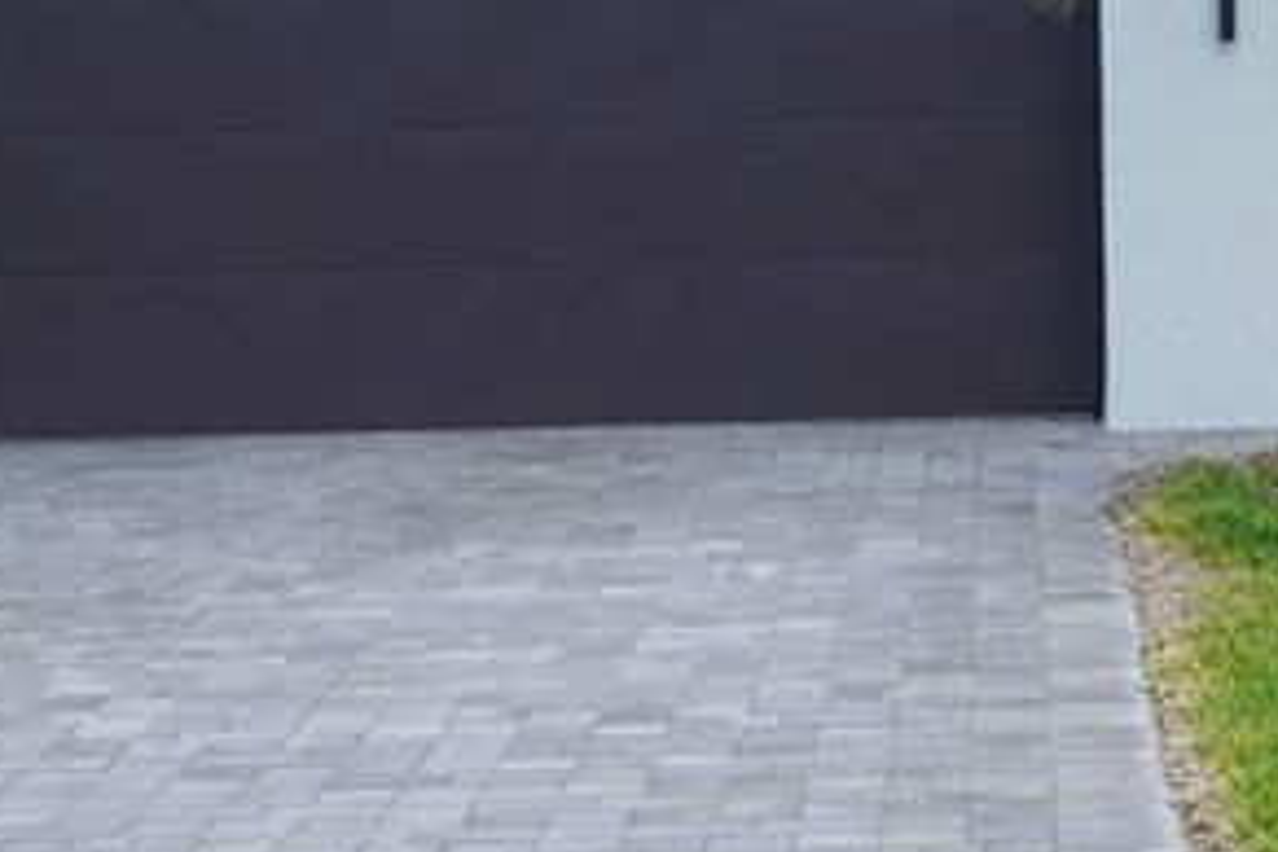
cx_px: 1375
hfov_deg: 13.6
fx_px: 5254
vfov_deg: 9.2
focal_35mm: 148
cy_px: 90
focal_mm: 28
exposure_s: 1/100
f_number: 8
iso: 100
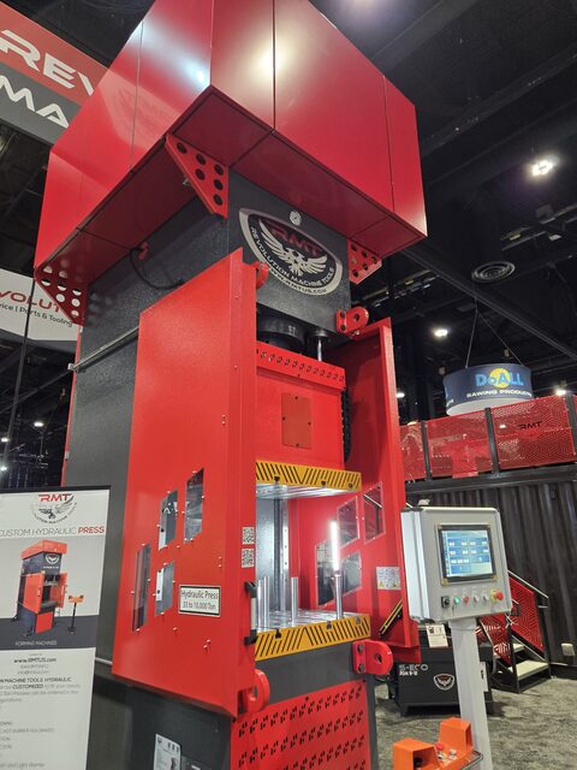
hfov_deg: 58.9
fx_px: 511
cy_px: 385
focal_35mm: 23
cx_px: 288
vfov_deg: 73.9
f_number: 1.8
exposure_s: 1/120
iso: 320
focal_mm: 5.4
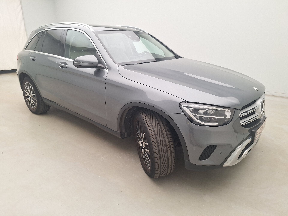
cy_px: 108
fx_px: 191
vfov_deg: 58.9
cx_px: 144
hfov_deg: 73.9
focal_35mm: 23
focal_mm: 5.54
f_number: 1.8
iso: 64
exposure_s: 1/100
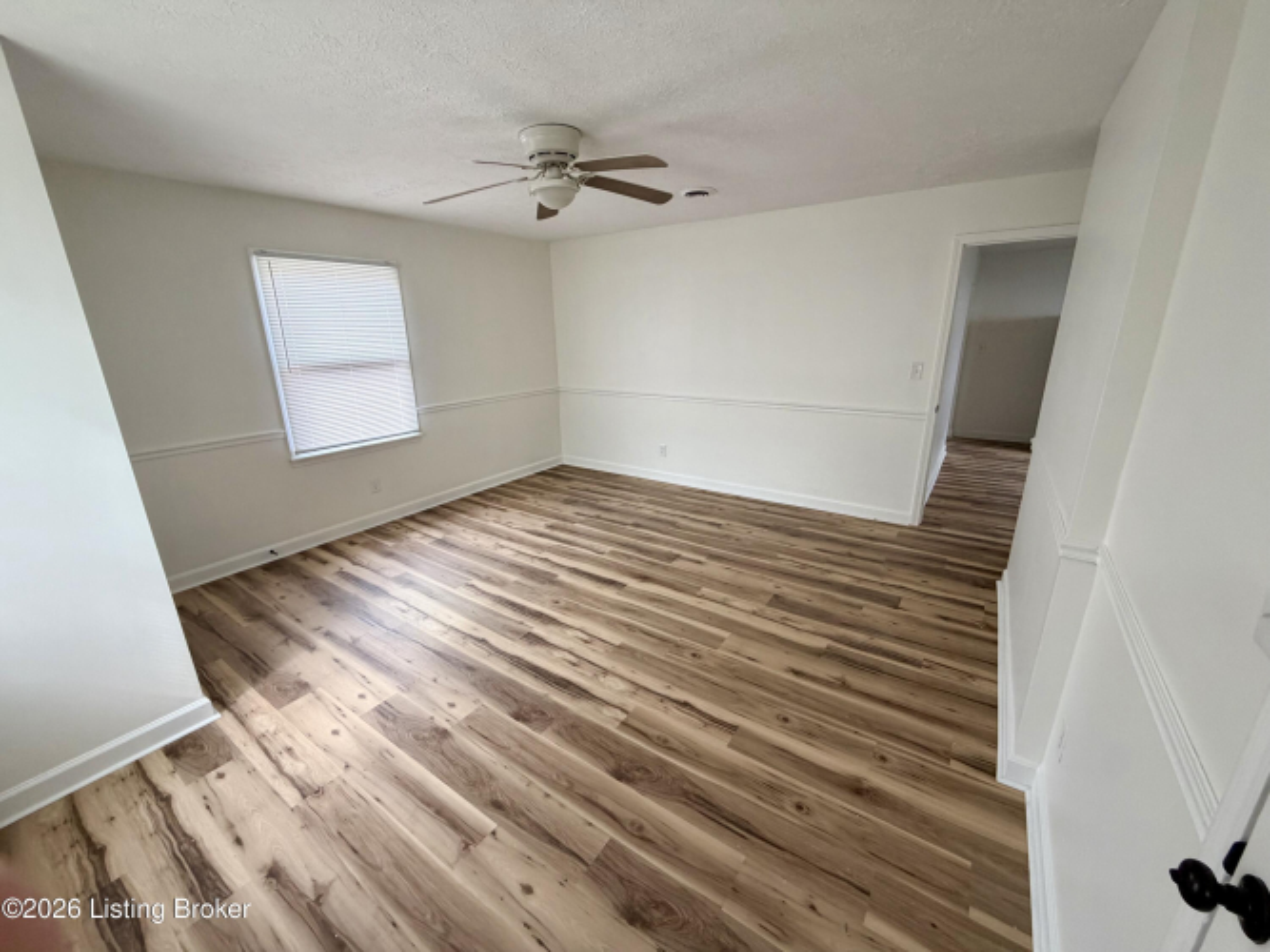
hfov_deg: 102.1
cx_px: 635
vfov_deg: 85.7
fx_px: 514
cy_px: 476
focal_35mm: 14
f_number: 2.2
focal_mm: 2.22
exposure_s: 1/121
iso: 200
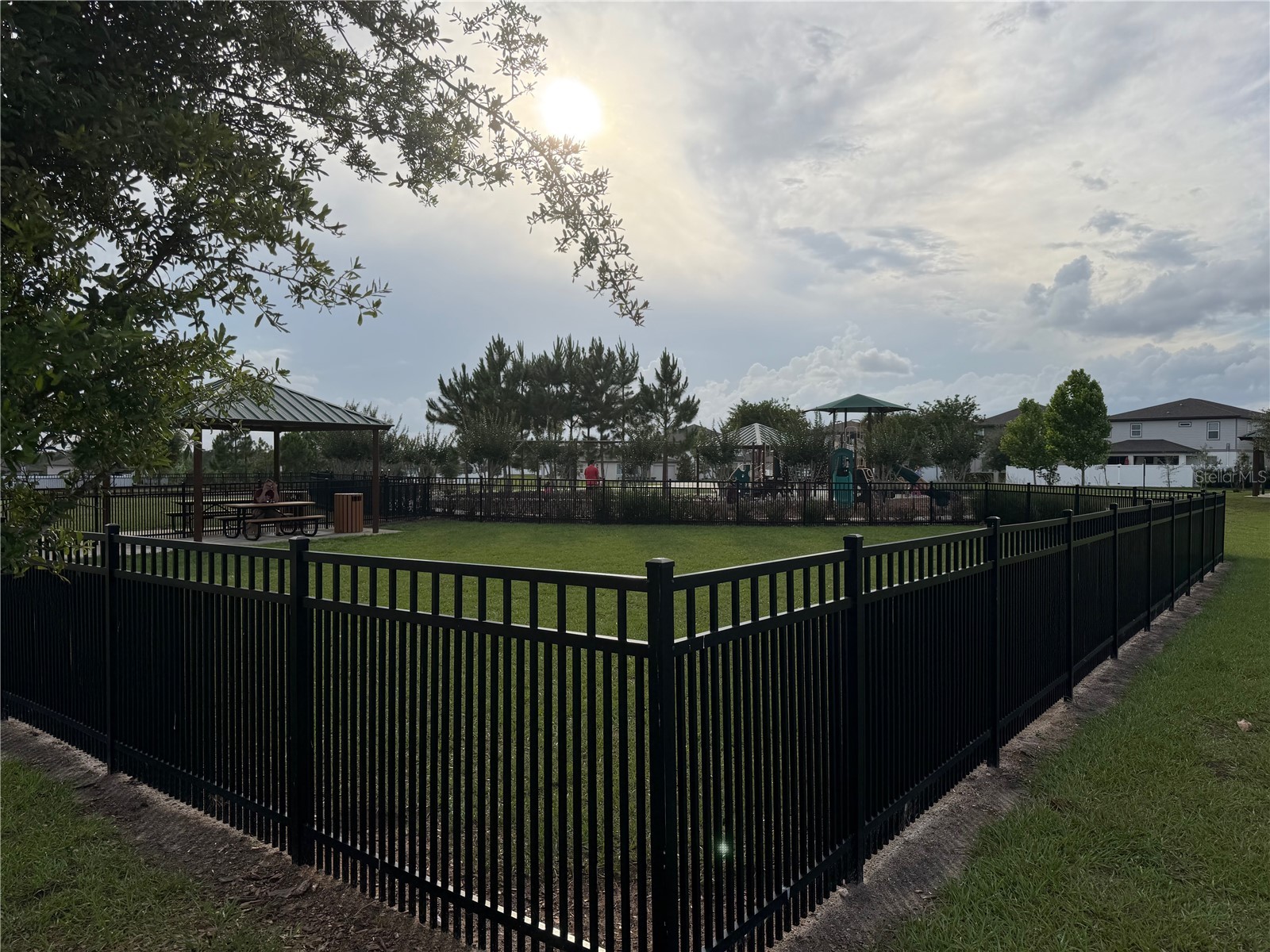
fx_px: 881
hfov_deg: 71.6
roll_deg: +1.0
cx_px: 635
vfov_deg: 56.8
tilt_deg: -0.7
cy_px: 476
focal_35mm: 24
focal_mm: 6.76
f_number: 1.78
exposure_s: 1/5319
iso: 80
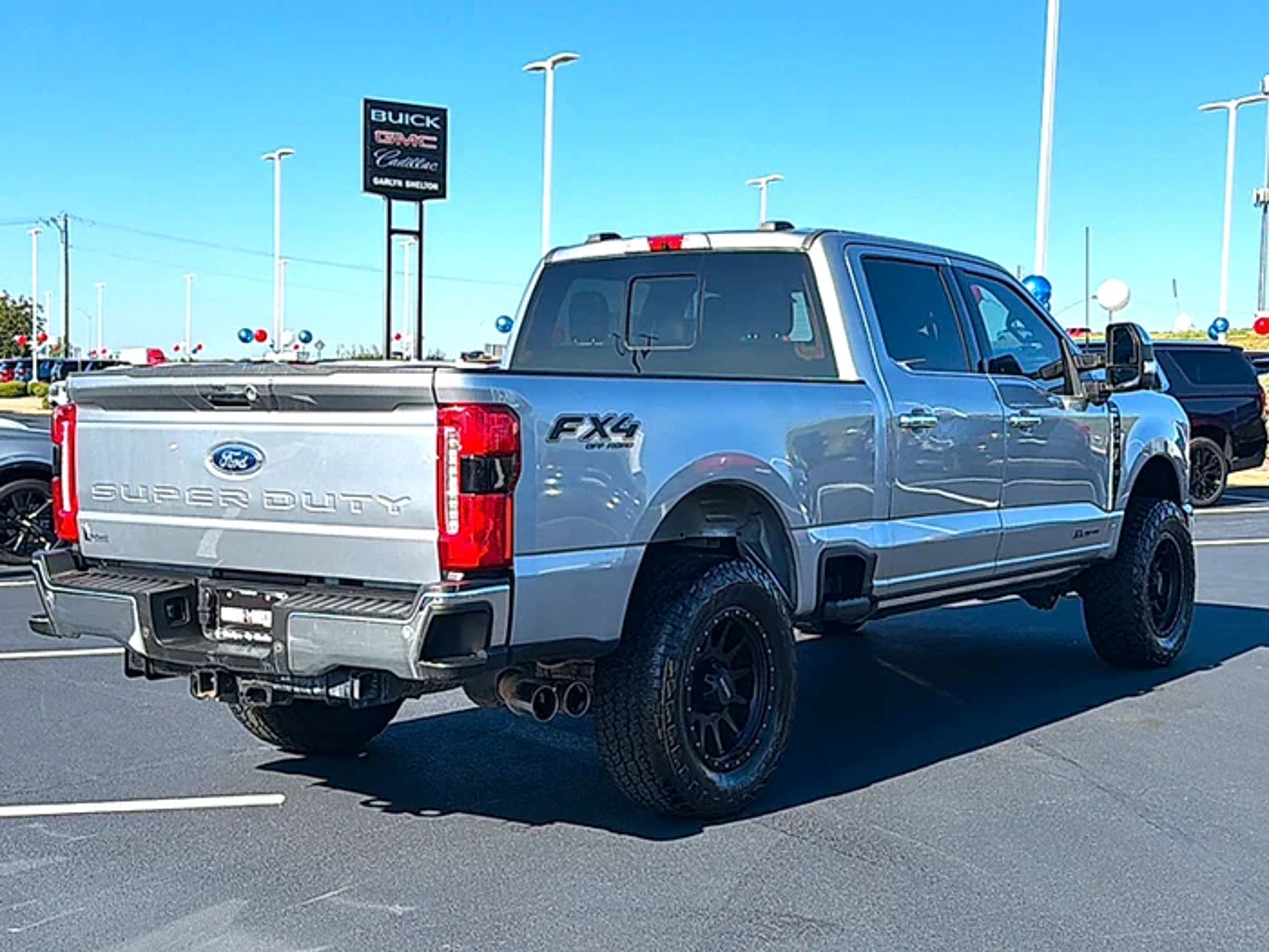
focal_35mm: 38
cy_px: 476
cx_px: 634
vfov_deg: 37.7
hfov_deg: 49.0
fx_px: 1393
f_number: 1.78
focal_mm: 6.76
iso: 80
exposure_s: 1/3021
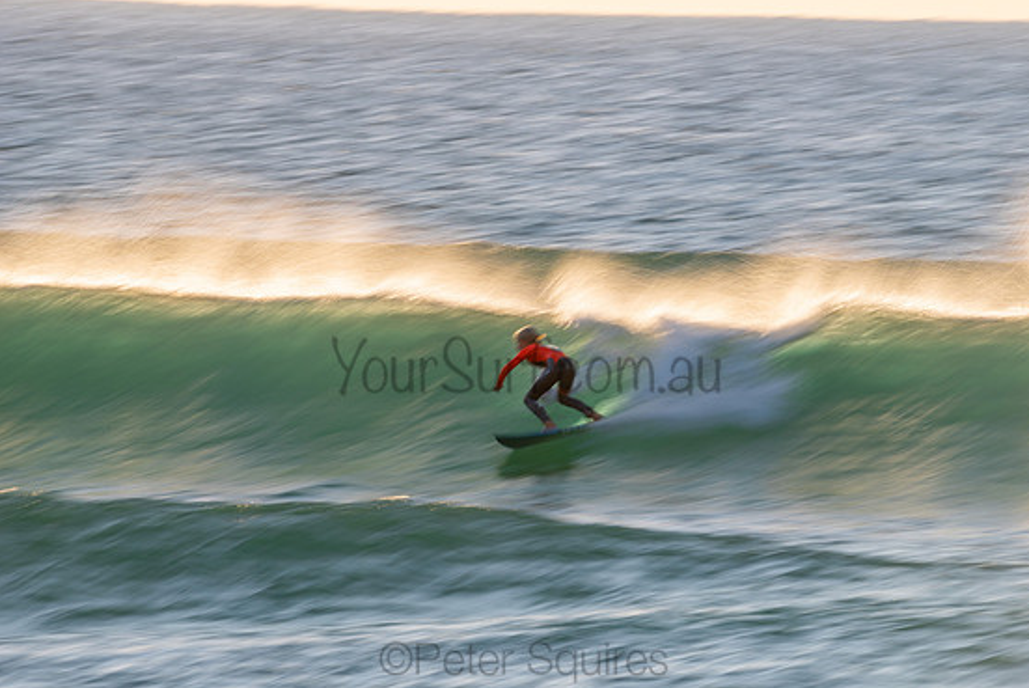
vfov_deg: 2.6
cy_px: 350
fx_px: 15018
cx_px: 524
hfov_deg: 3.9
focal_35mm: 525
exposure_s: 1/15
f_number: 32
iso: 64
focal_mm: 500
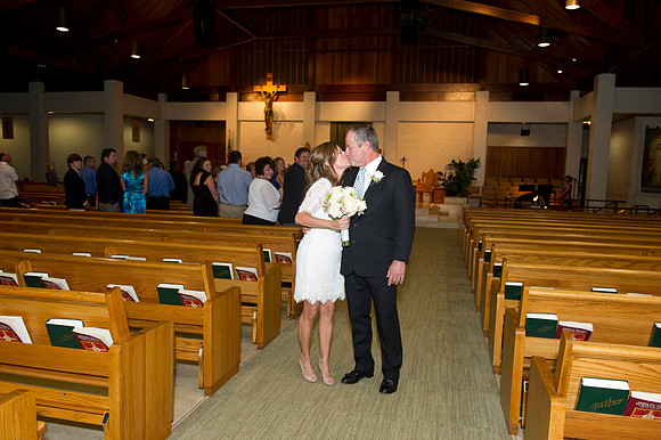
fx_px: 514
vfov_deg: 46.4
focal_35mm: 28
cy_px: 220
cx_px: 330
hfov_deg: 65.5
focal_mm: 28
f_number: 5.6
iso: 1600
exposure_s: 1/160
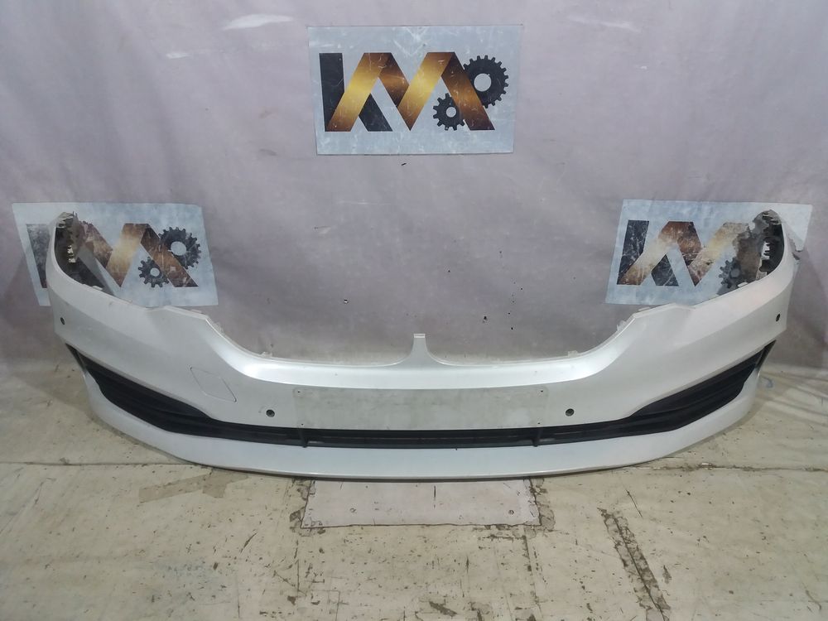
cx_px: 414
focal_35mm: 28
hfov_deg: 63.4
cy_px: 310
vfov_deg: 49.7
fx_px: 670
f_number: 1.9
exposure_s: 1/33
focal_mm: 3.7
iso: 125
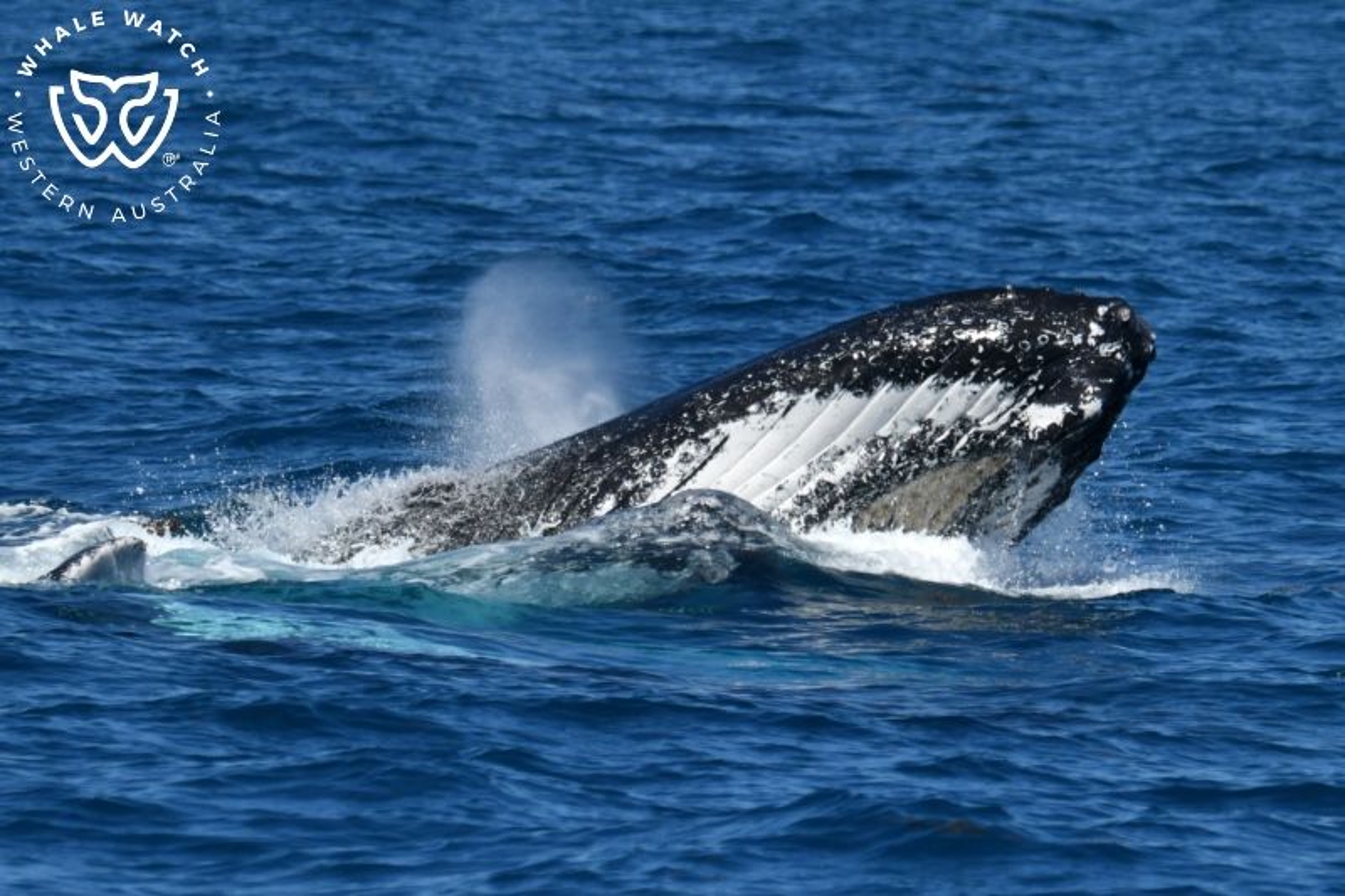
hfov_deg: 6.1
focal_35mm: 340
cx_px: 672
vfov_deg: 4.0
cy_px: 448
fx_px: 12699
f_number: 6
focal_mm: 340
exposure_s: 1/8000
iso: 640
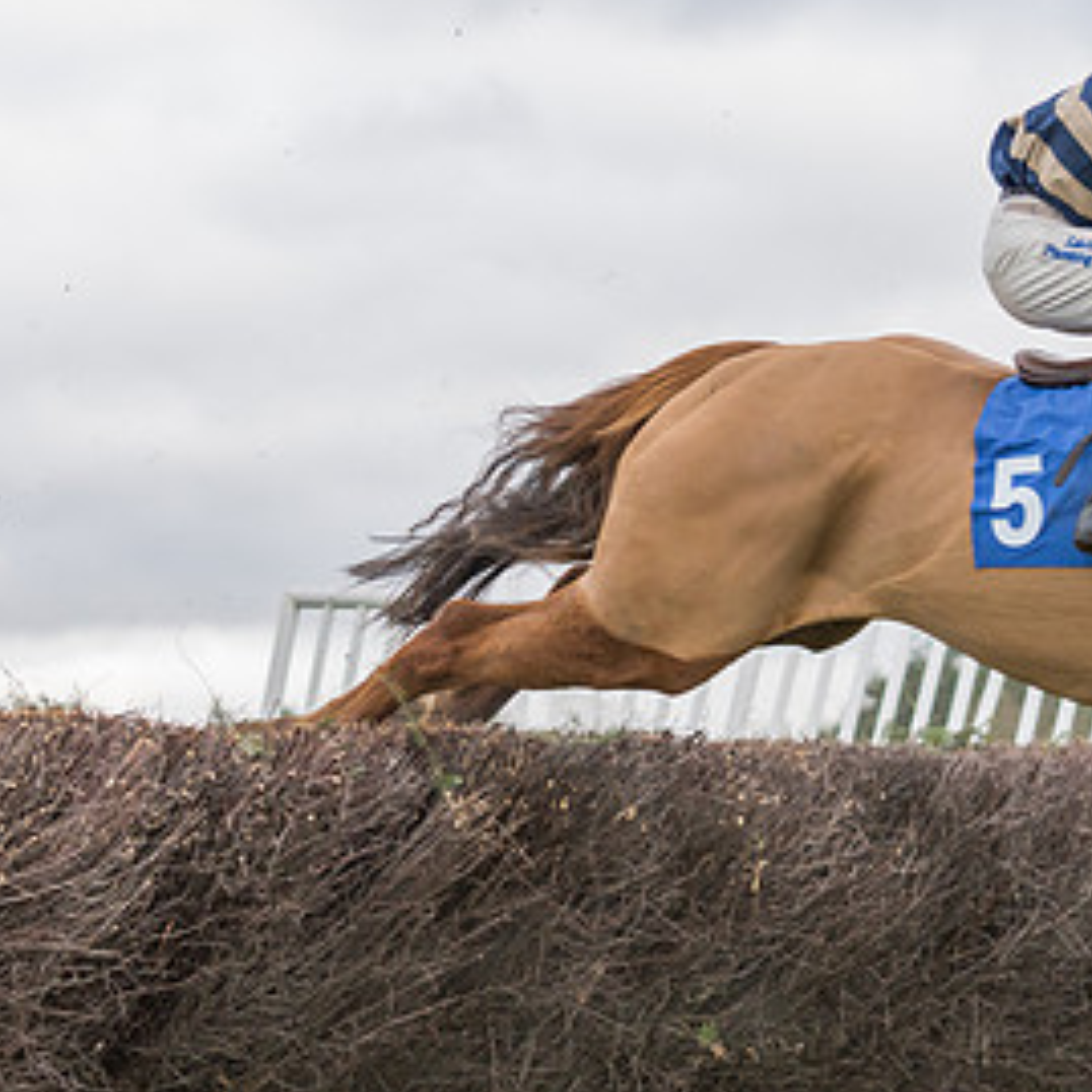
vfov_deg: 9.3
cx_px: 709
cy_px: 377
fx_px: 6674
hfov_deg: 9.3
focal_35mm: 187
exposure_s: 1/1000
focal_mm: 70
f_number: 2.8
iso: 800
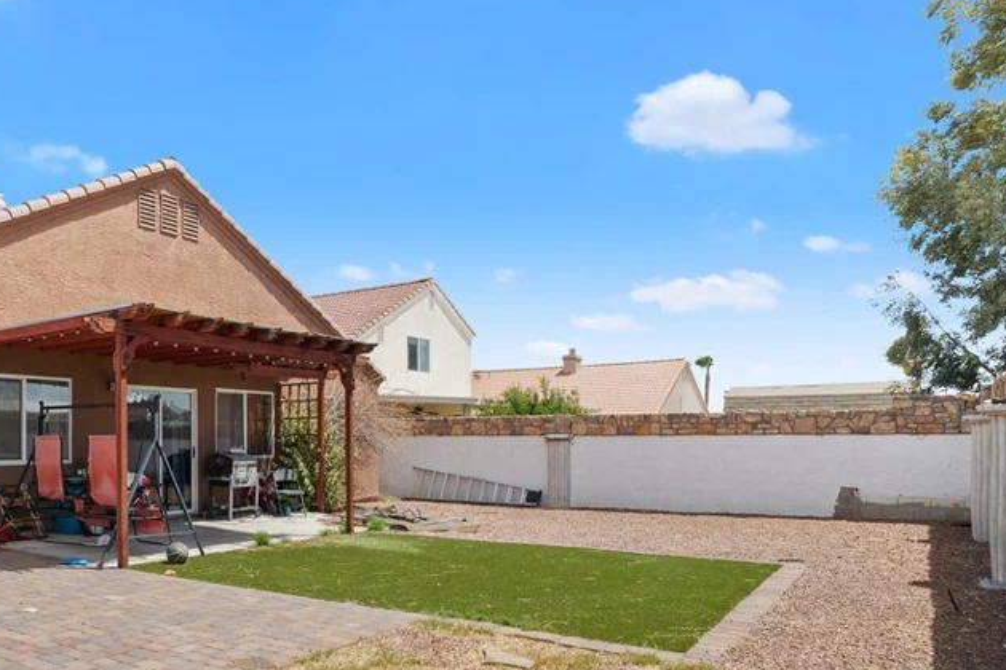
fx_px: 726
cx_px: 235
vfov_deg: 48.6
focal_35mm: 26
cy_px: 454
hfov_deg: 64.6
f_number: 10
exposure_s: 1/250
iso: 500
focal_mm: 16
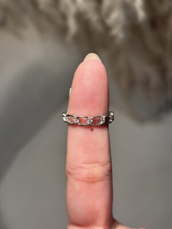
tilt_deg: -62.8
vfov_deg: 36.8
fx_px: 345
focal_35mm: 52
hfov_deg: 28.0
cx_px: 86
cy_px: 114
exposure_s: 1/50
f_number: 1.6
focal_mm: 5.96
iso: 40
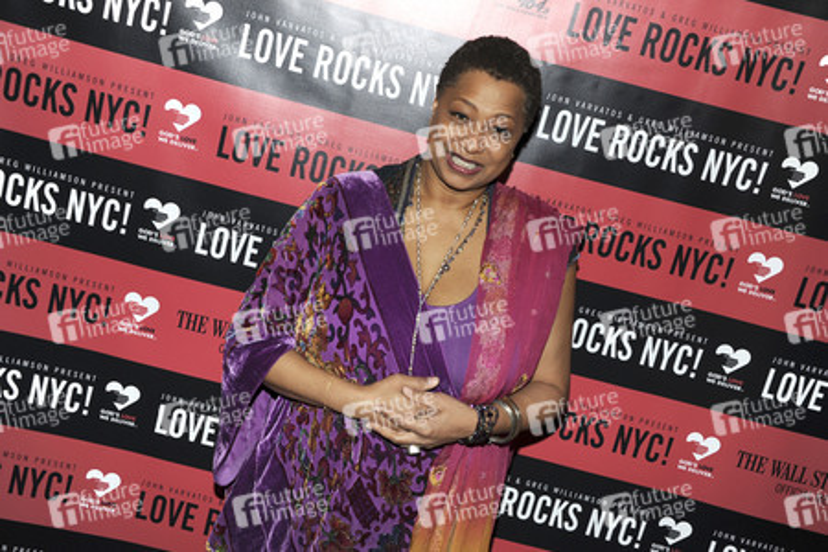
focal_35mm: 45
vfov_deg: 29.9
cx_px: 414
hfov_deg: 43.6
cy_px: 276
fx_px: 1035
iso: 500
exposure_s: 1/250
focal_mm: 45
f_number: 5
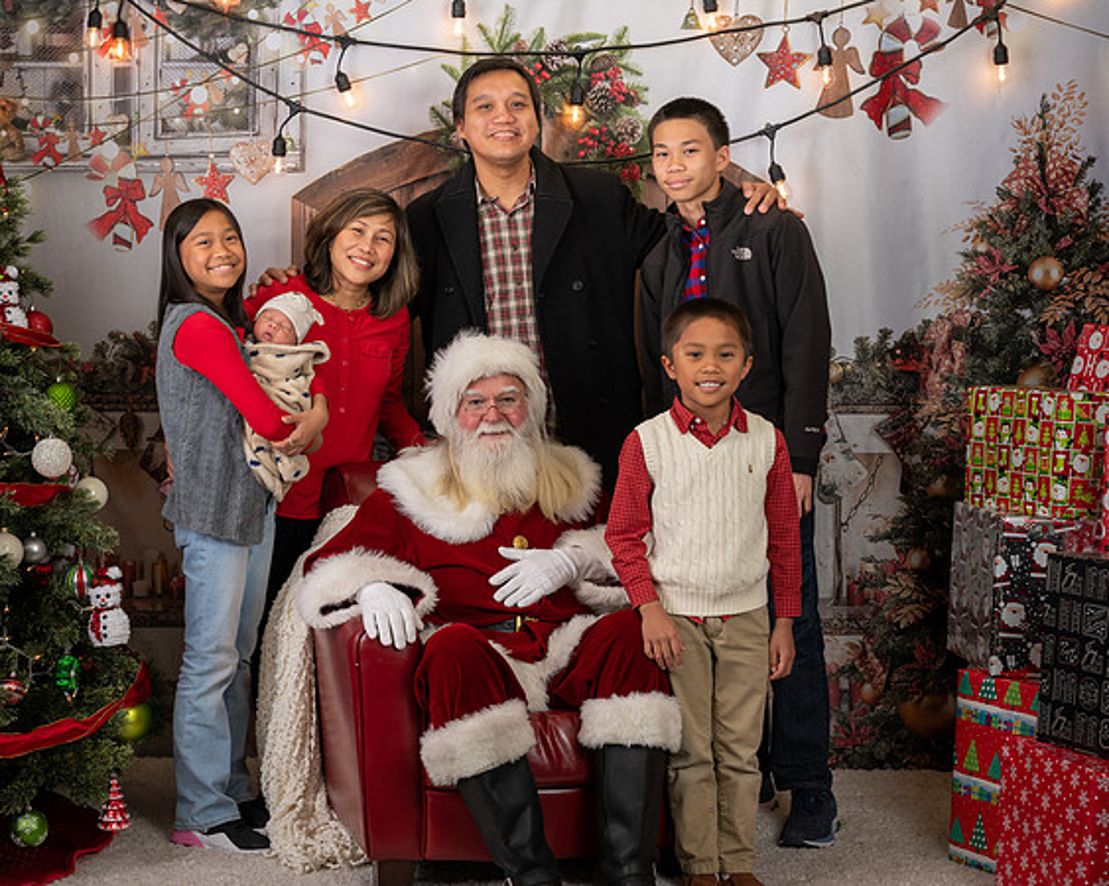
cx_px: 480
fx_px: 2045
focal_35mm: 62
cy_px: 472
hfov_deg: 30.3
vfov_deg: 24.5
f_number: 7.1
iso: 100
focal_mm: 50
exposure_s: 1/100
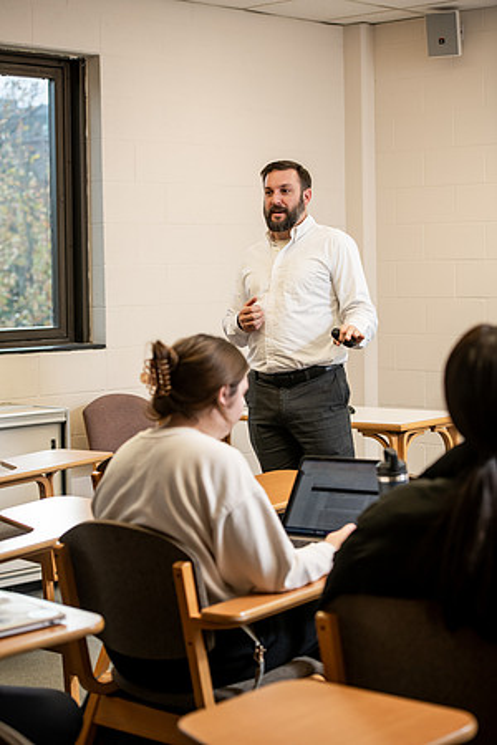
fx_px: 1449
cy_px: 372
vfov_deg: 28.8
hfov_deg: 19.5
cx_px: 248
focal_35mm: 70
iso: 800
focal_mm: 70
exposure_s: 1/200
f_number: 3.5
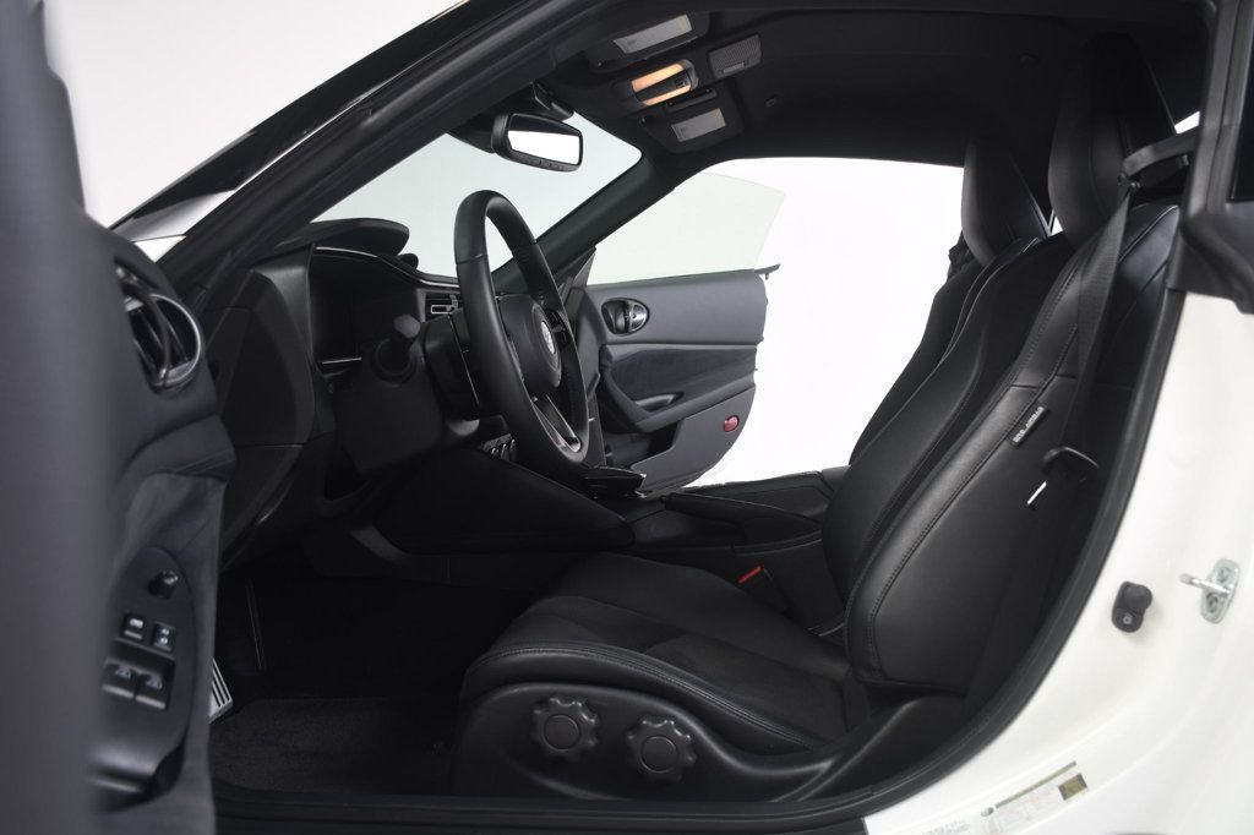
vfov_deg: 39.9
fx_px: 1149
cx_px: 627
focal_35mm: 33
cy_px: 418
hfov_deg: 57.2
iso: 100
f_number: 5
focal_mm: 22
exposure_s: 1/160
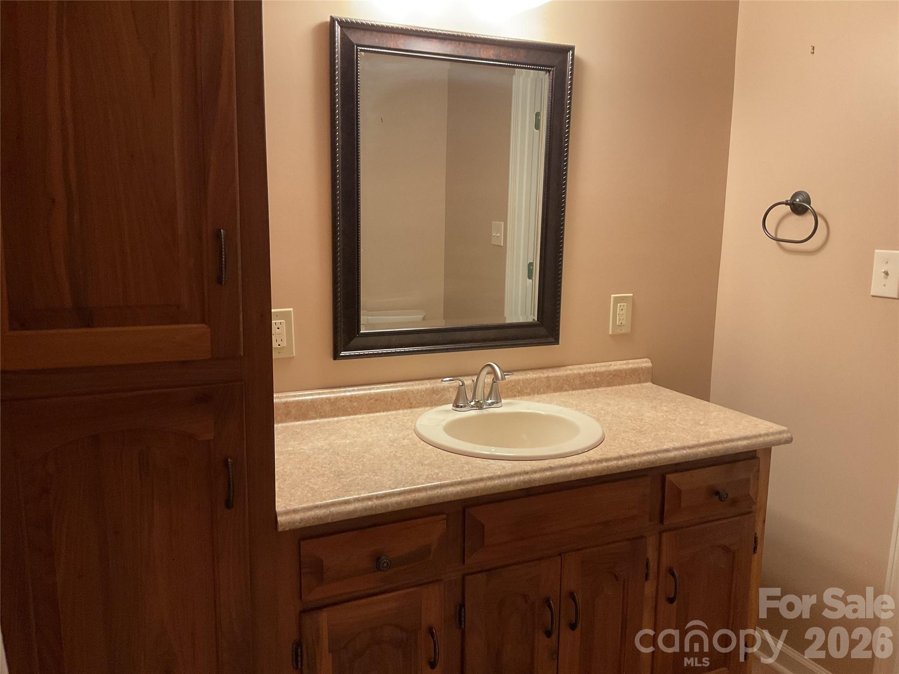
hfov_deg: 61.7
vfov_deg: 48.2
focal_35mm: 29
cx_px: 450
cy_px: 337
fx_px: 753
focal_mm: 3
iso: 250
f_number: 1.8
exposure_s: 1/40
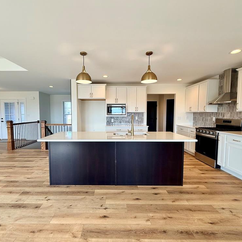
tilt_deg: -2.9
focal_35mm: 17
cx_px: 110
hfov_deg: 83.8
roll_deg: -0.2
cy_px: 122
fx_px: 134
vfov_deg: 84.0
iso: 64
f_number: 2.2
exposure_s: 1/120
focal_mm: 2.22
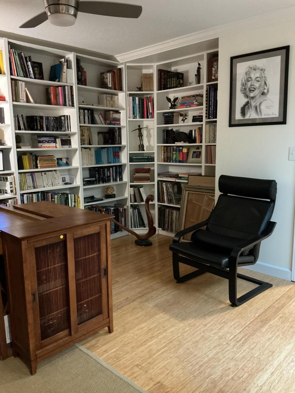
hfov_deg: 48.2
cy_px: 196
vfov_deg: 61.7
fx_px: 330
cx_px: 148
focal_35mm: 29
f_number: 1.8
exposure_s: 1/24
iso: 500
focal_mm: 3
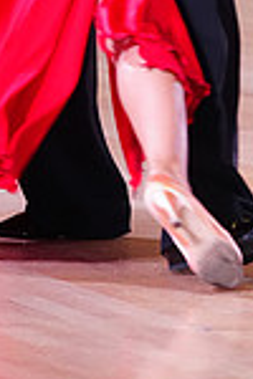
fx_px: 5745
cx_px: 75
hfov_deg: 2.5
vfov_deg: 3.8
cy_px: -164
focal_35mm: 545
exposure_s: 1/200
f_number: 4.5
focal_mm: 141
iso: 2500
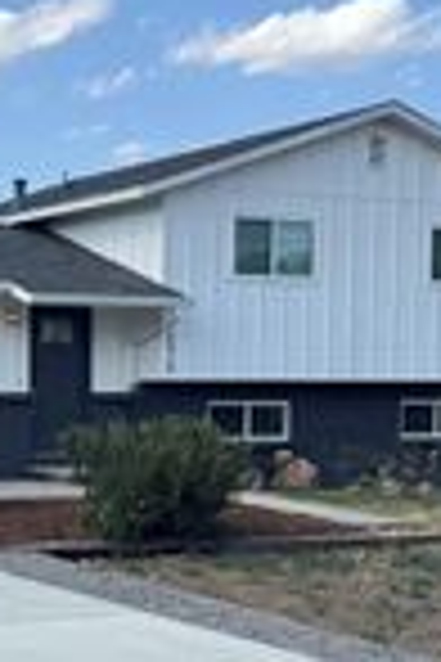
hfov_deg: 15.7
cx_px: -27
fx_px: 1562
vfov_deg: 23.7
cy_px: 502
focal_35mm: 85
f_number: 1.78
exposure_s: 1/3096
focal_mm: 6.76
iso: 80
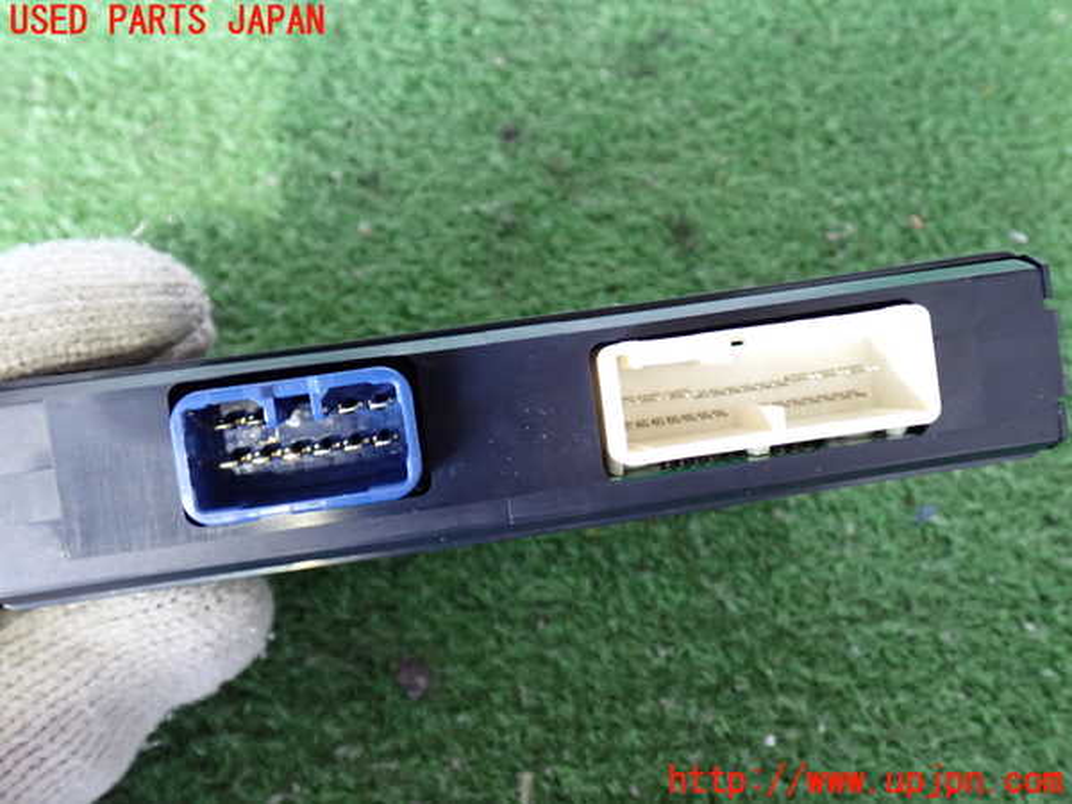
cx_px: 536
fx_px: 1115
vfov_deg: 39.7
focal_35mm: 36
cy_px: 402
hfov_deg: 51.4
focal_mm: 6.37
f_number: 2.5
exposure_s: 1/25
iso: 800
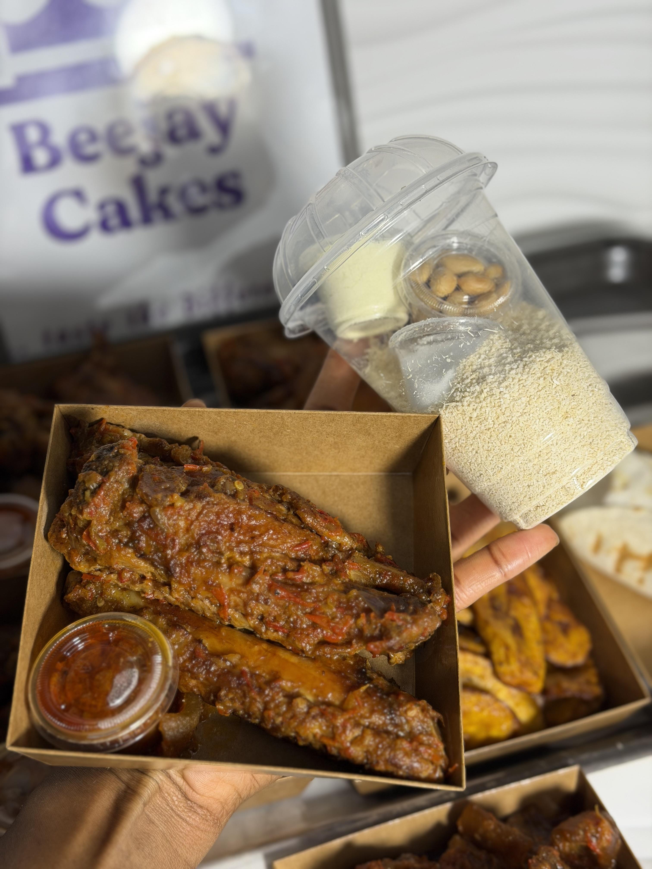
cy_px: 434
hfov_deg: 30.3
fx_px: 1205
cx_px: 326
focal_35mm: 48
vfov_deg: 39.7
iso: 64
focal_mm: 6.76
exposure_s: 1/413
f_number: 1.78
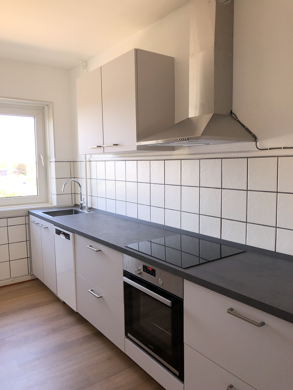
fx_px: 316
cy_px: 195
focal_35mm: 28
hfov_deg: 49.7
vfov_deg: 63.4
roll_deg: +0.3
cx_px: 146
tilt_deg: -4.6
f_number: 1.8
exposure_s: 1/100
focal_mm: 4
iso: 25
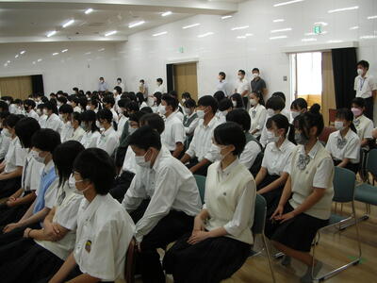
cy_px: 142
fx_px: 381
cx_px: 188
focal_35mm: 35
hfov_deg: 52.6
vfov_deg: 40.7
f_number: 2.8
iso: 50
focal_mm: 5.8
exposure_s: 1/22.4
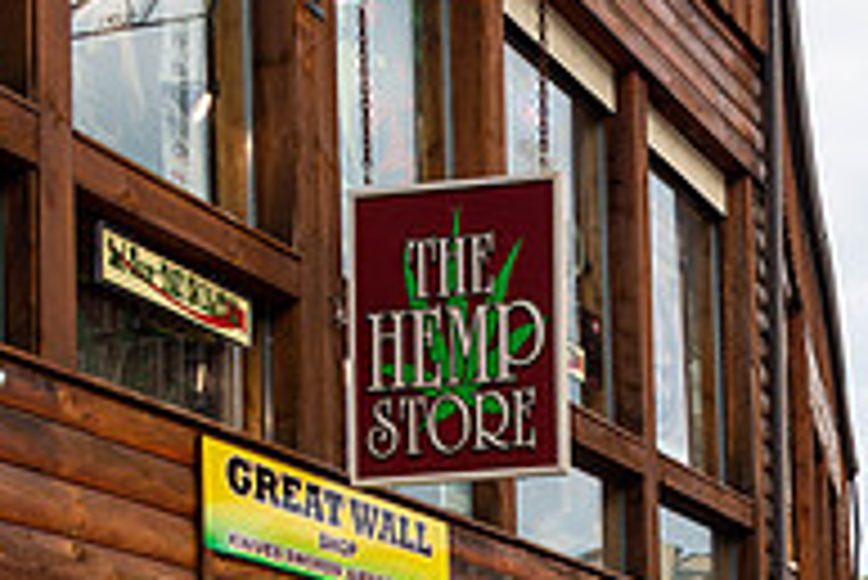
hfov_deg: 21.6
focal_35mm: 88
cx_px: 1021
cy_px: 771
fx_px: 2123
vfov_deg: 14.8
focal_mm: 28
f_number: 5.6
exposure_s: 1/80
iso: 100
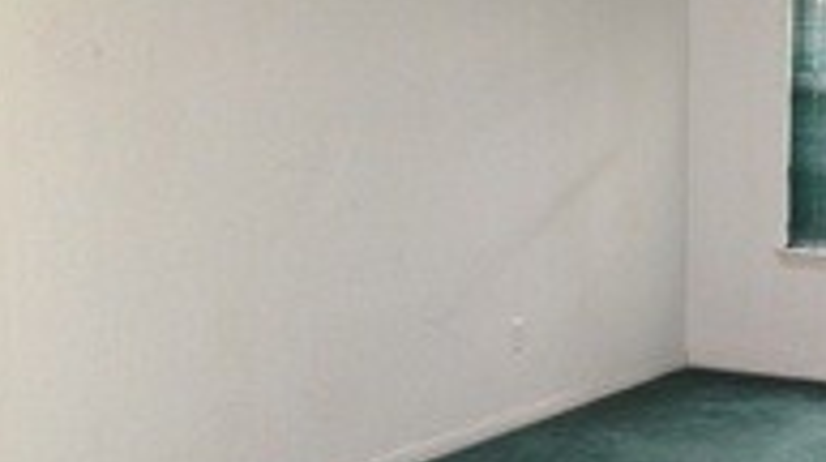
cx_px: 706
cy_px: 263
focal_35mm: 79
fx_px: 1728
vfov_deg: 15.2
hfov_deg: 26.2
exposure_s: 1/15
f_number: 2.4
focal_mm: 4.28
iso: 125
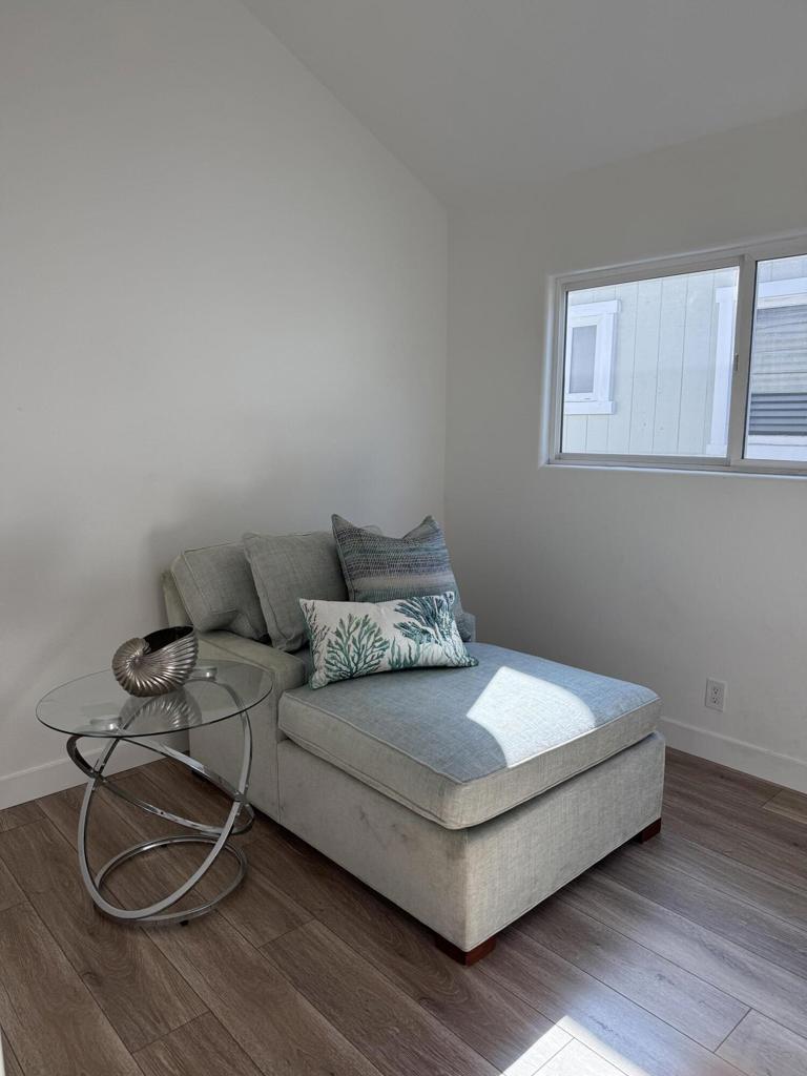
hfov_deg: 56.8
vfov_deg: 71.6
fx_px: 746
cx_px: 404
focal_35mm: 24
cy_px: 538
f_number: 1.78
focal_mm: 6.76
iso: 100
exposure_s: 1/602
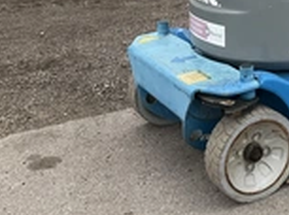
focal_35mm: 76
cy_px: -32
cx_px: 327
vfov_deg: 18.4
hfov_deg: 23.9
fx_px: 633
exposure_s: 1/912
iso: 25
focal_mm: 3
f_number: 1.8
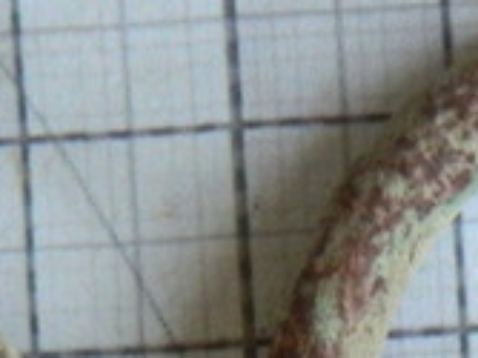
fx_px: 7396
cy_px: 939
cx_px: 1095
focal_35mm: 536
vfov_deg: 2.7
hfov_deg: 3.7
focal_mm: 15.1
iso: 400
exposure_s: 1/50
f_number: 4.2
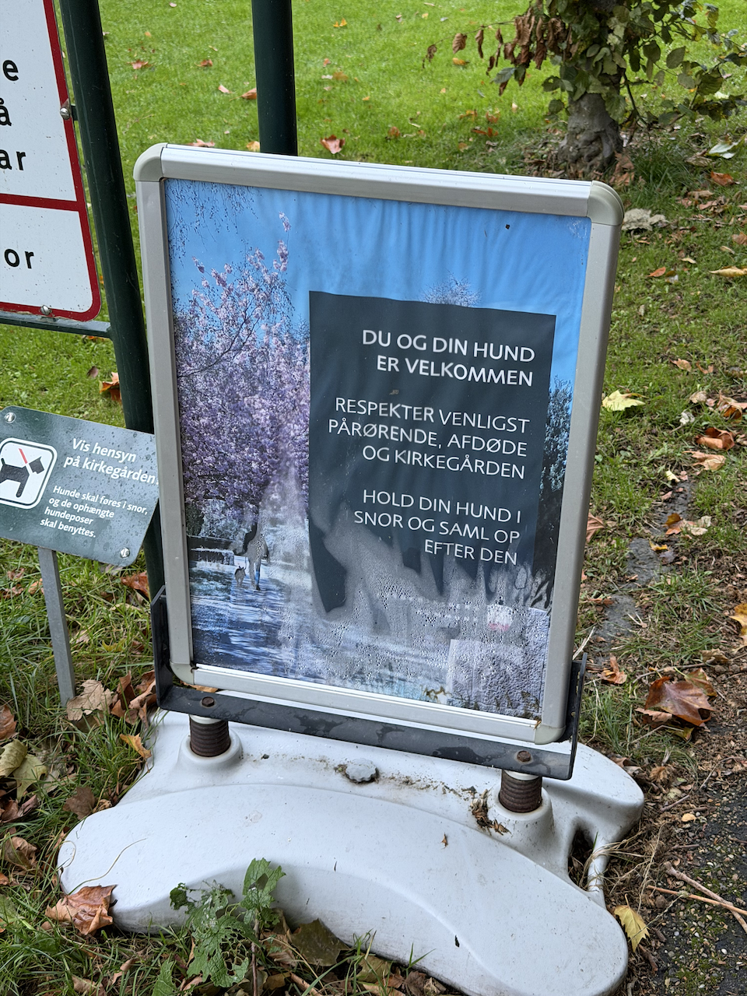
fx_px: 1381
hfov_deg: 30.3
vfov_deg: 39.7
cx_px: 374
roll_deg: +0.1
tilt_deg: -31.2
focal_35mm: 48
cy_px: 498
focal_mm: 6.76
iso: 320
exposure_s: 1/40
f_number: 1.78
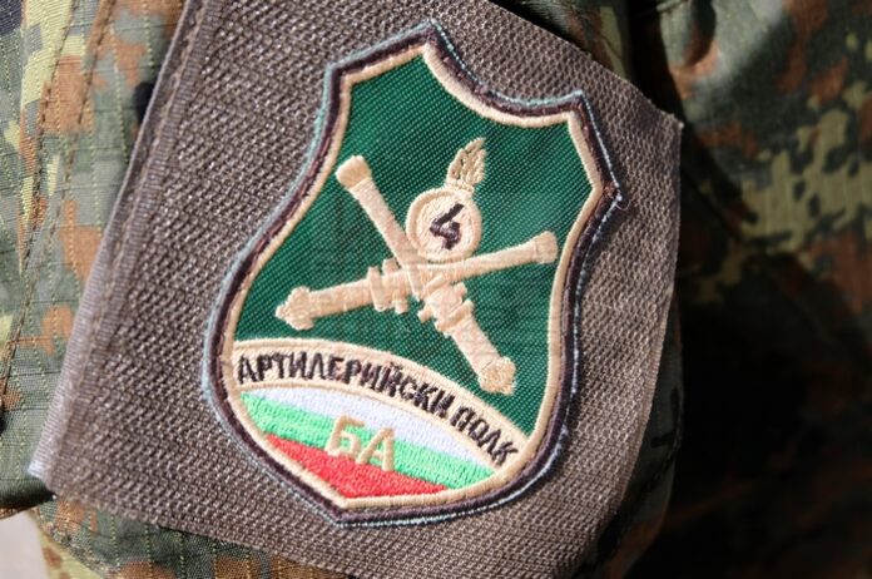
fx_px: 1355
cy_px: 290
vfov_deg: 24.1
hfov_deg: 35.7
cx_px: 436
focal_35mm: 56
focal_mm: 37.1
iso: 400
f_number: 5.6
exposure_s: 1/750
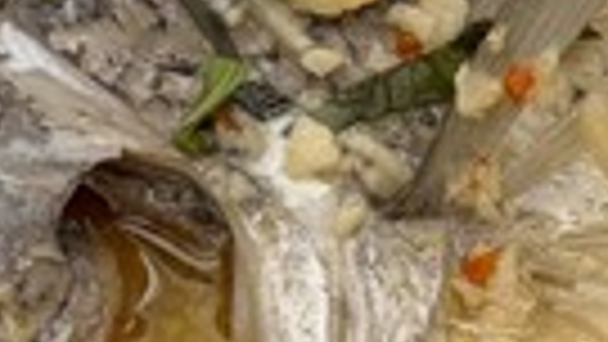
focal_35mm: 151
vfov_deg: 8.0
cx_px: 603
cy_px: 97
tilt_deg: -51.3
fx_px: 2435
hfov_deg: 14.0
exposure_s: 1/120
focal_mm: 6.76
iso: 100
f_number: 1.78
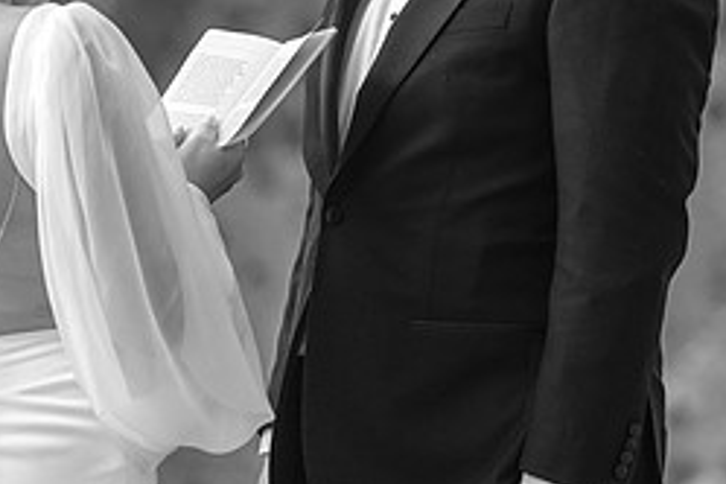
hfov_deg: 5.1
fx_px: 8127
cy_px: 16
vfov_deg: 3.4
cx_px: 545
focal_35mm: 403
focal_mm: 115
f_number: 2.8
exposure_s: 1/1250
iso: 400
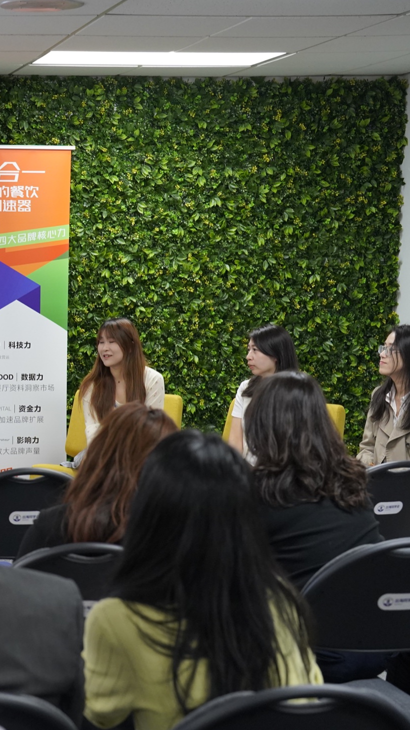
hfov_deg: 14.6
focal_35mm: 79
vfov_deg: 26.9
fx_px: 1527
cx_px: -134
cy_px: 364
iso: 2500
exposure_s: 1/160
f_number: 4
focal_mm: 50
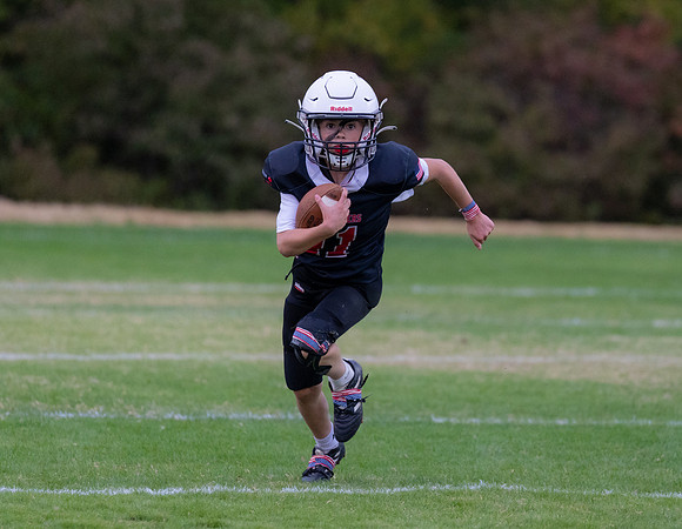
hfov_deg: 4.8
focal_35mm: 409
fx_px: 8167
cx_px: 391
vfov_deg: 3.7
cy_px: 239
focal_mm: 200
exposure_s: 1/1250
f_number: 2.8
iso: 2000
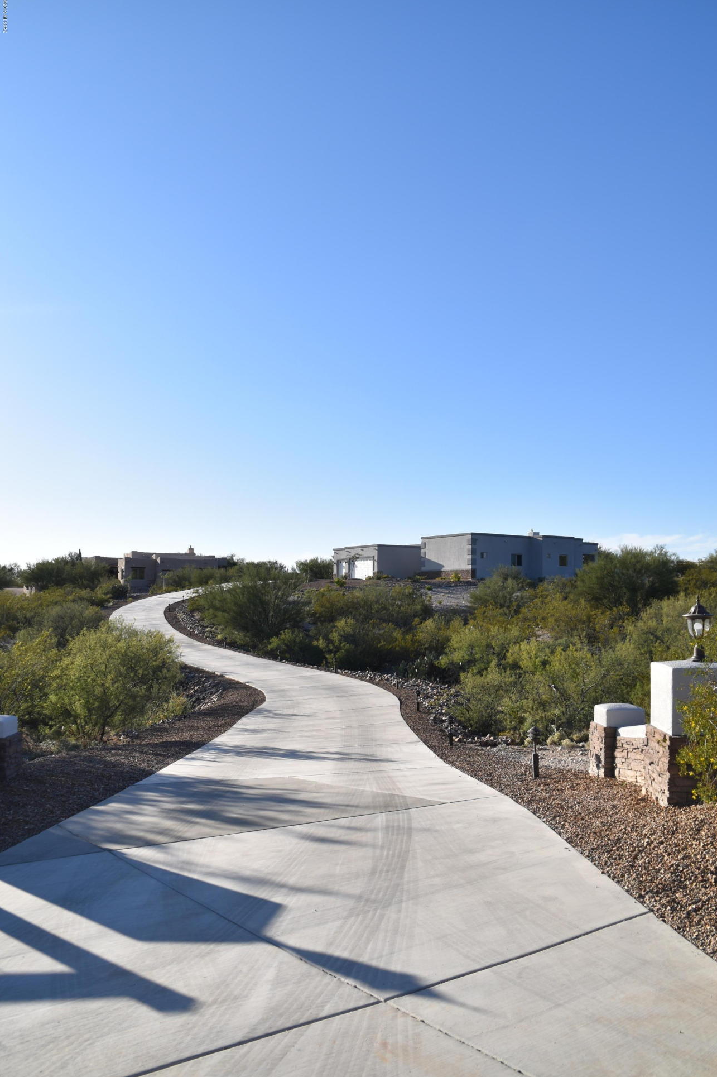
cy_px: 556
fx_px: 837
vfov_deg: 65.5
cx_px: 353
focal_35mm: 28
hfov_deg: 46.4
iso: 100
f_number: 9
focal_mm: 18
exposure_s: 1/320
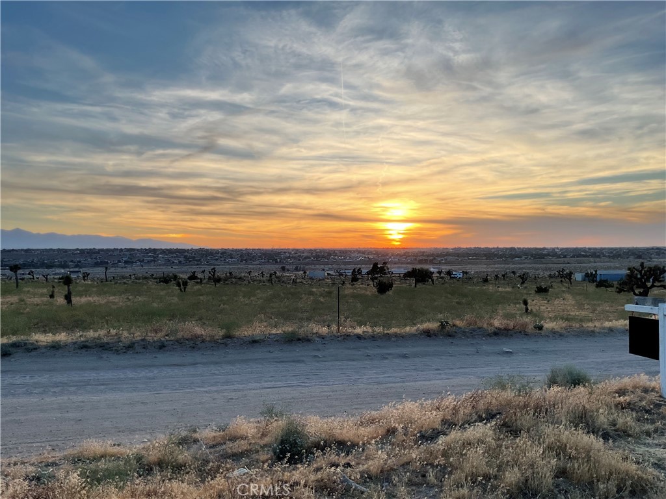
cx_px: 333
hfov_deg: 61.7
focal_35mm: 29
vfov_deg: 48.2
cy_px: 250
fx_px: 558
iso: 25
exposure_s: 1/450
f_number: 1.8
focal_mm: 3
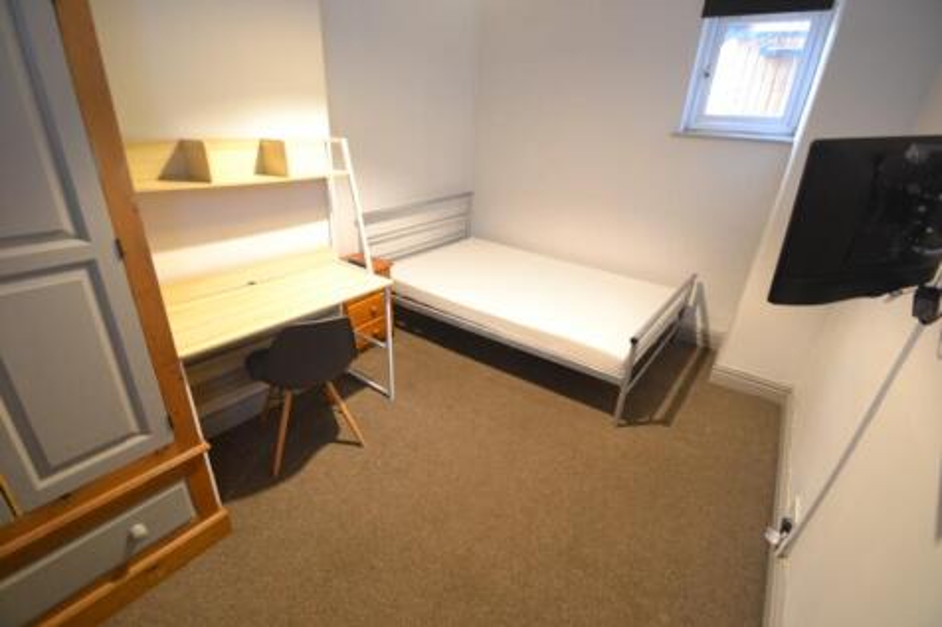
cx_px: 471
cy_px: 314
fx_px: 392
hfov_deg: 100.4
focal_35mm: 15
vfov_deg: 77.3
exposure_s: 1/10
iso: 800
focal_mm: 10
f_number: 3.5
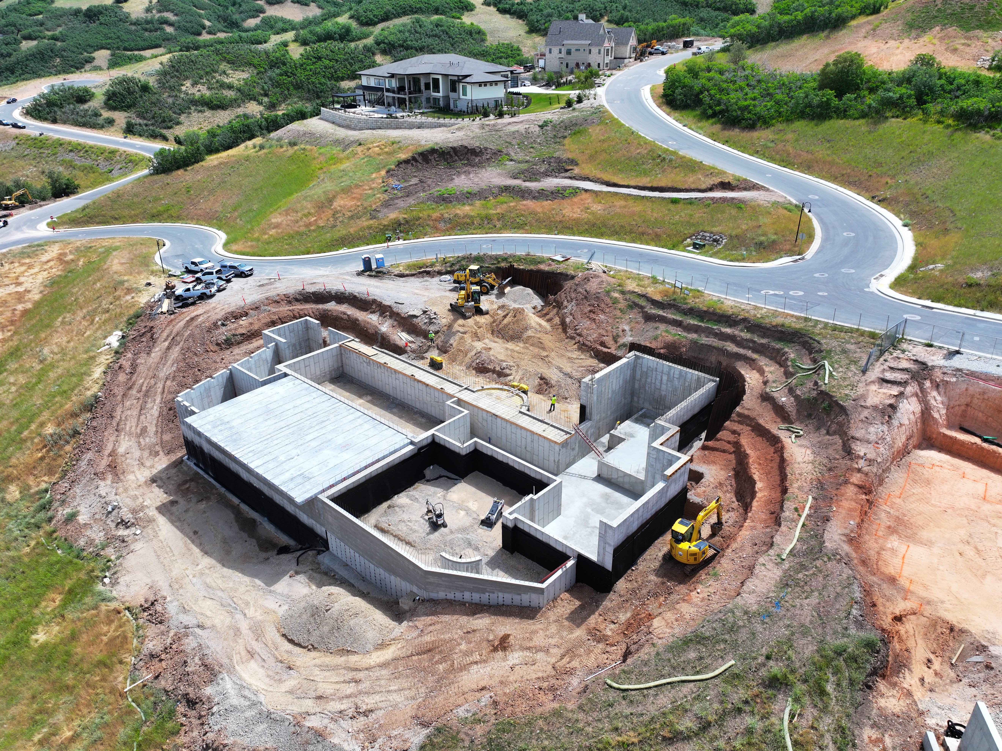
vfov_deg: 56.8
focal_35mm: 24
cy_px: 376
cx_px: 501
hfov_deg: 71.6
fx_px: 694
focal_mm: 12.29
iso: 100
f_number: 2.8
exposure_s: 1/100
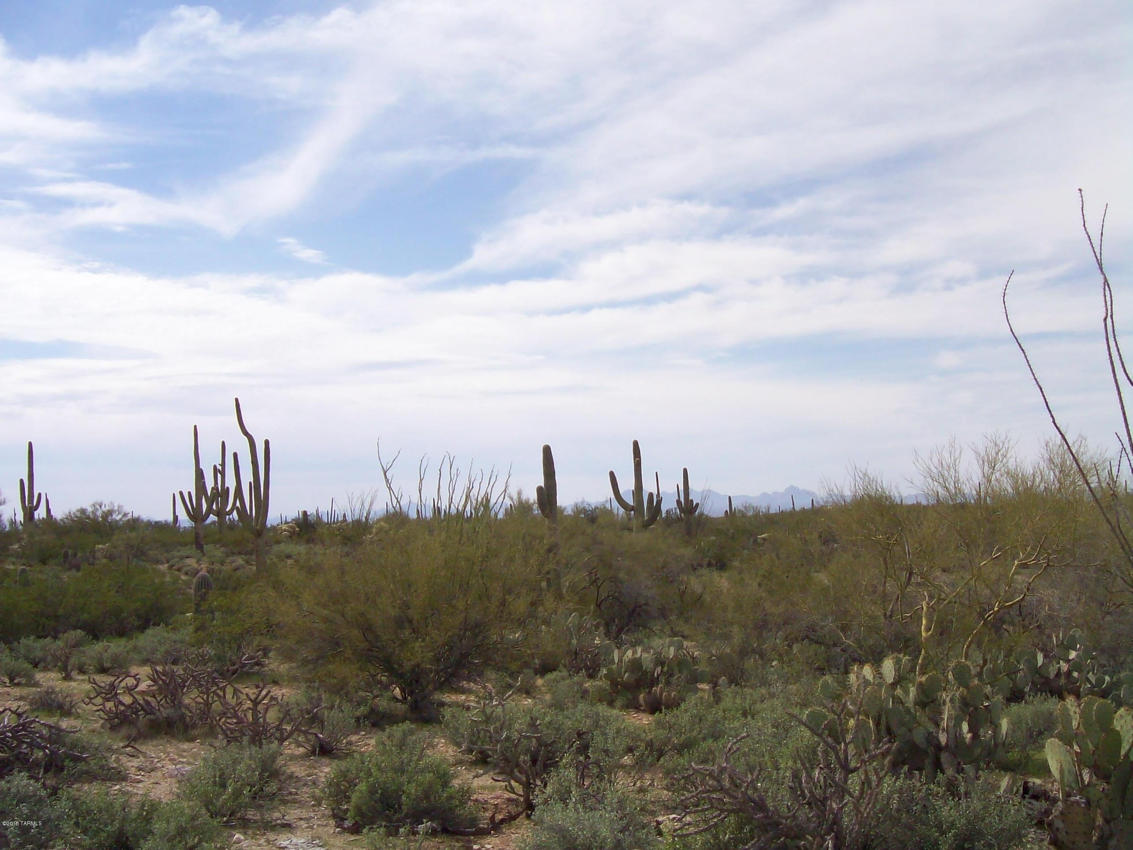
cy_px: 425
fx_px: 1178
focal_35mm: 36
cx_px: 566
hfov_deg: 51.4
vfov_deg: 39.6
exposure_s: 1/713
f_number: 4.8
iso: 80
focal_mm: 6
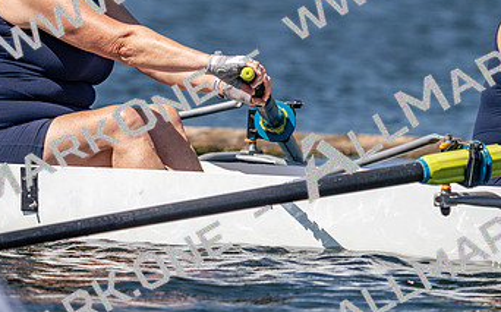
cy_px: 64
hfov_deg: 3.3
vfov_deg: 2.1
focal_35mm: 637
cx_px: 176
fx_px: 8689
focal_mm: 368
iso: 200
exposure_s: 1/2000
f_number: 6.3
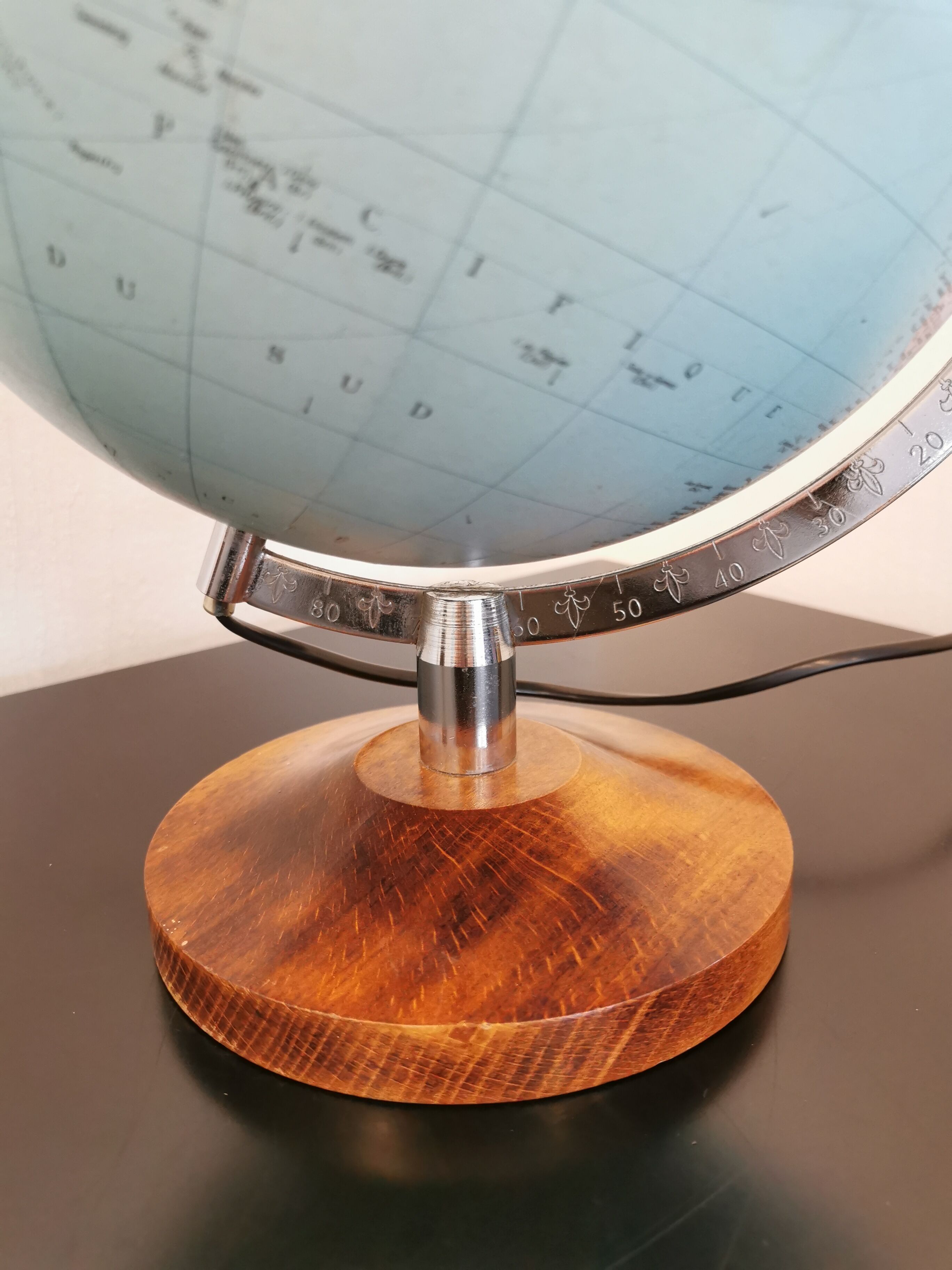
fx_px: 990
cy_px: 635
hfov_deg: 51.4
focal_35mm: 27
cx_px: 476
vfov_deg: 65.3
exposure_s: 1/50
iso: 320
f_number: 1.8
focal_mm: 5.58
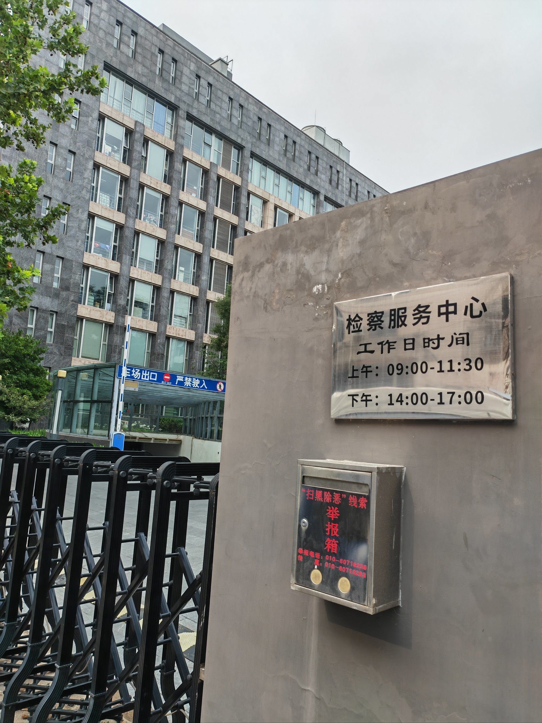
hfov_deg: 51.4
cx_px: 271
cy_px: 362
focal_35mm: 27
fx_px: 564
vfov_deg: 65.3
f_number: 1.9
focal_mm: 5.52
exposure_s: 1/2000
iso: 100
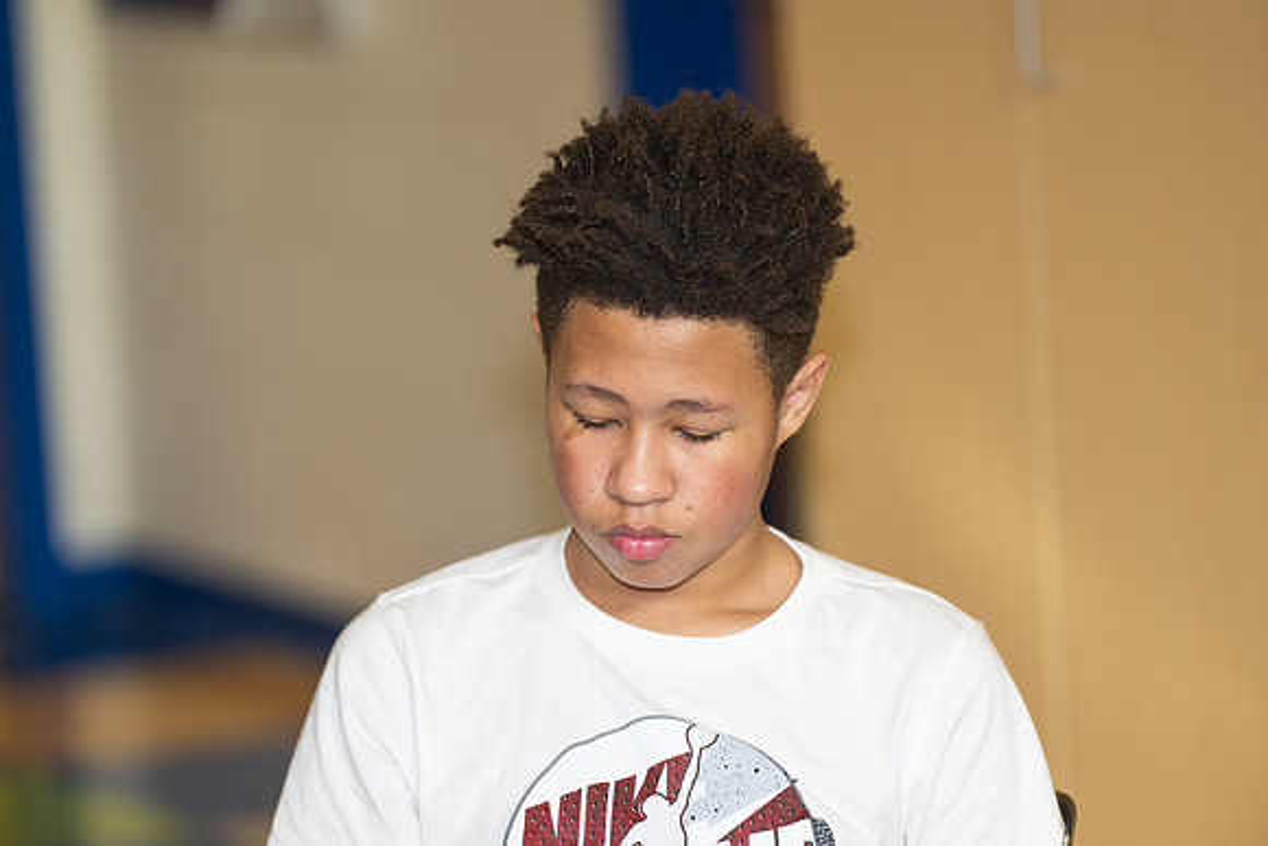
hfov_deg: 10.3
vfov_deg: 6.9
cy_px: 423
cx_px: 634
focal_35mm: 200
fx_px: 7046
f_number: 2.8
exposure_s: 1/200
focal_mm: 200
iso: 320
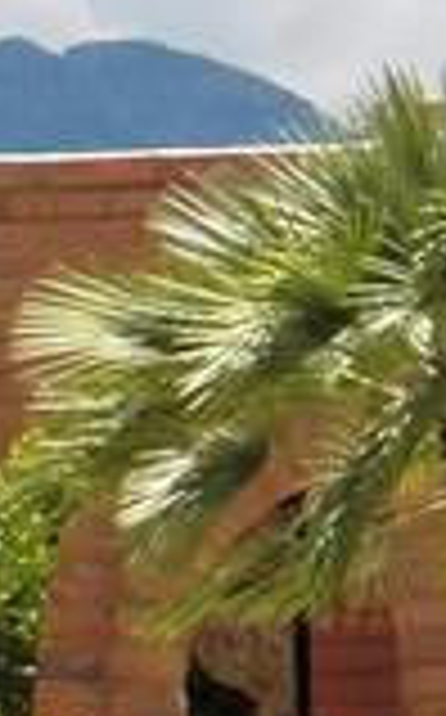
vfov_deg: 3.7
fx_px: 11038
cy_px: 666
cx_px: -1365
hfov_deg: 2.3
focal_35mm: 566
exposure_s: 1/1600
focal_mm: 15.2
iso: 125
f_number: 4
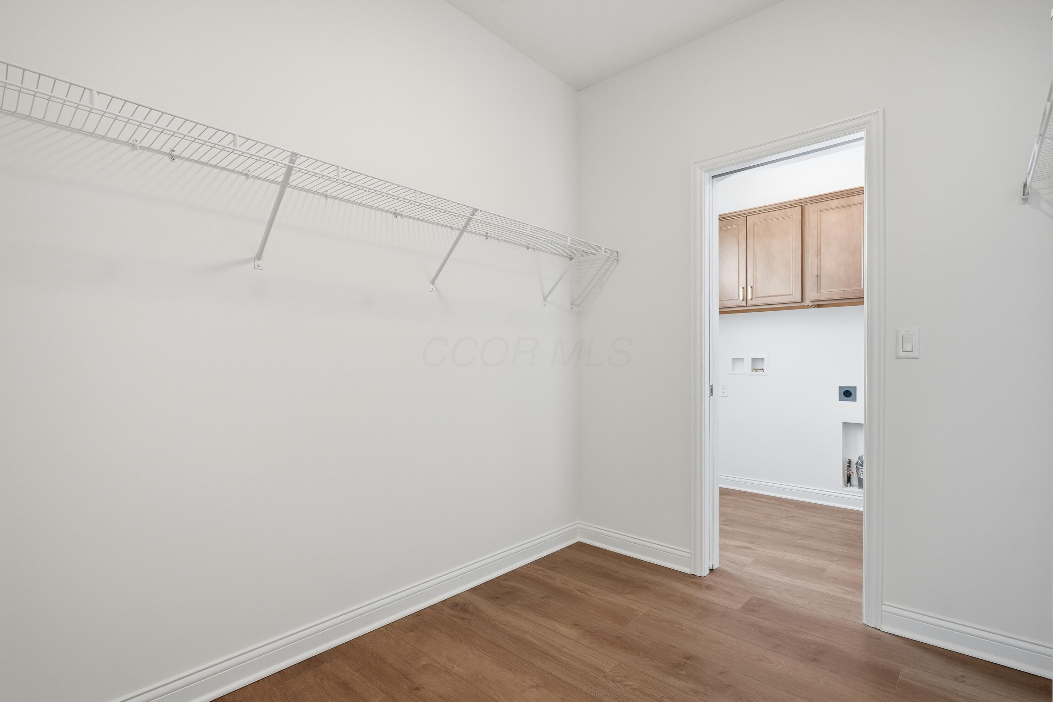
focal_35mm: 16
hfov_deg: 95.0
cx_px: 526
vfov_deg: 72.1
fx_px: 483
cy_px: 351
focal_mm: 11
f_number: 10
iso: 125
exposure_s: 1/60
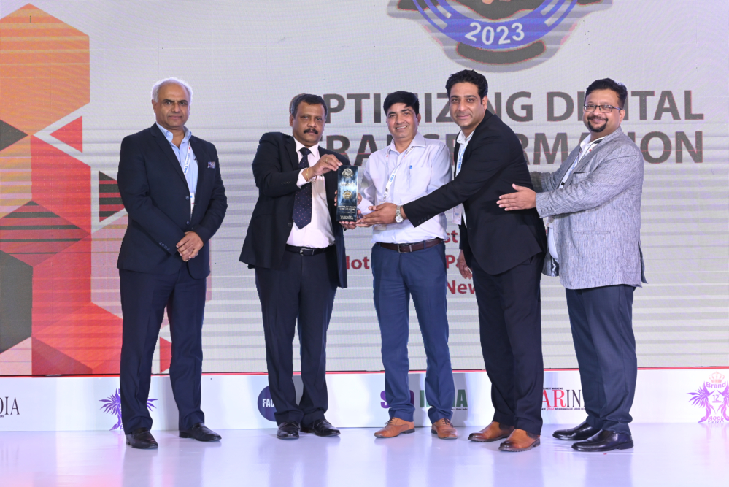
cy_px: 244
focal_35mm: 50
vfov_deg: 27.0
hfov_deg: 39.6
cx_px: 364
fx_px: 1013
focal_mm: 50
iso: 2000
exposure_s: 1/200
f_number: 5.6
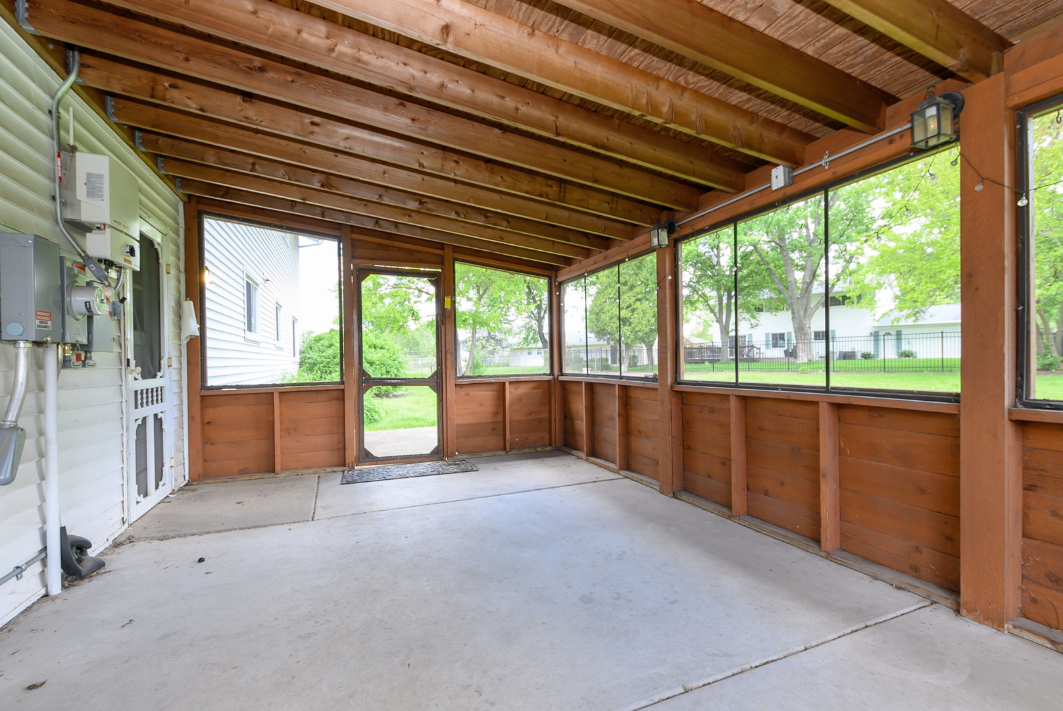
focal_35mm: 15
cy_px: 356
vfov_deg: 77.4
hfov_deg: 100.4
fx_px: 443
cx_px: 532
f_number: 8
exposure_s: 1/15
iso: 320
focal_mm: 10
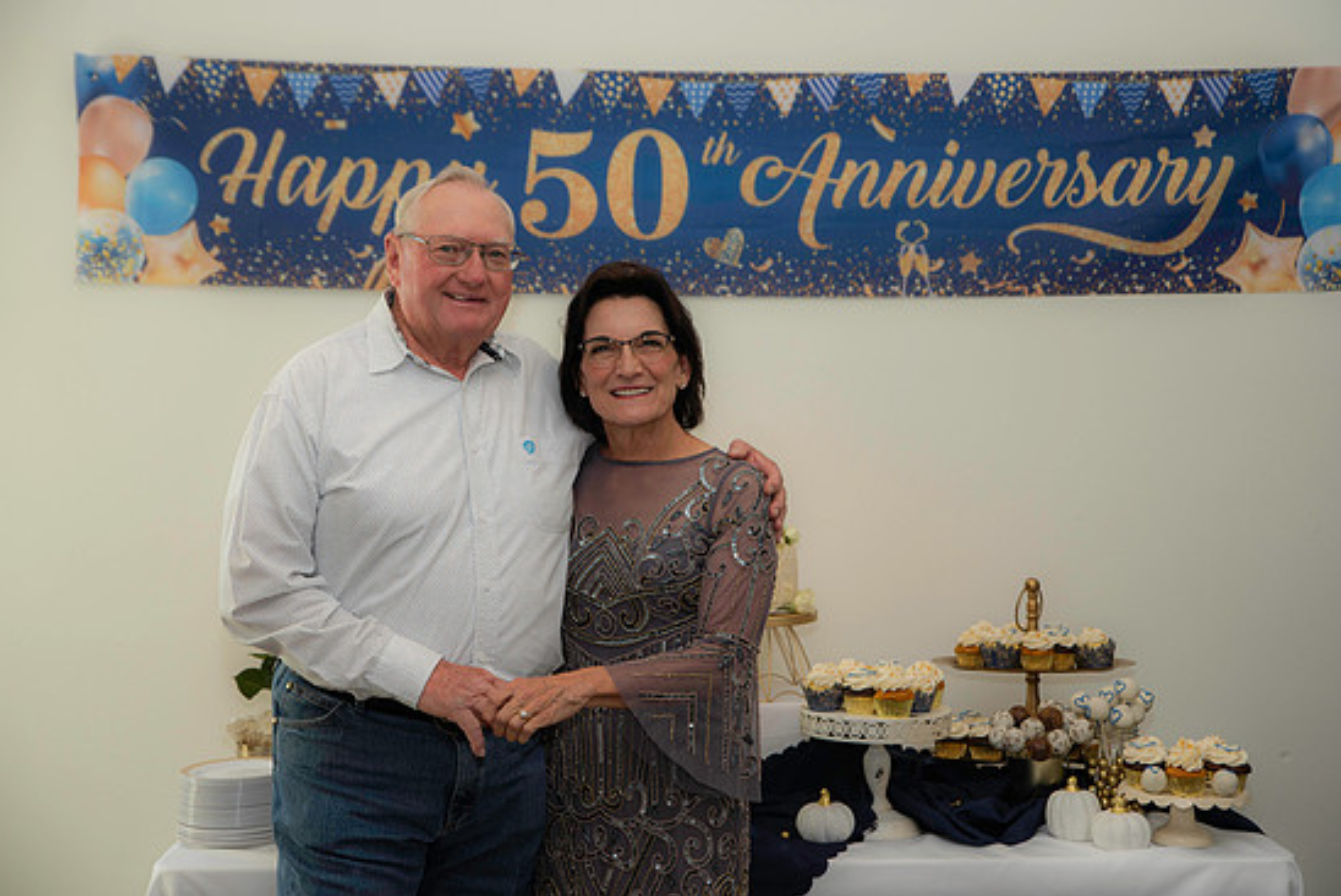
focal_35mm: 55
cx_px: 702
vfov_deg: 24.6
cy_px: 435
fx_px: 2050
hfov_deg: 36.2
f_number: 3.2
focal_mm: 52
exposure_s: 1/125
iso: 160
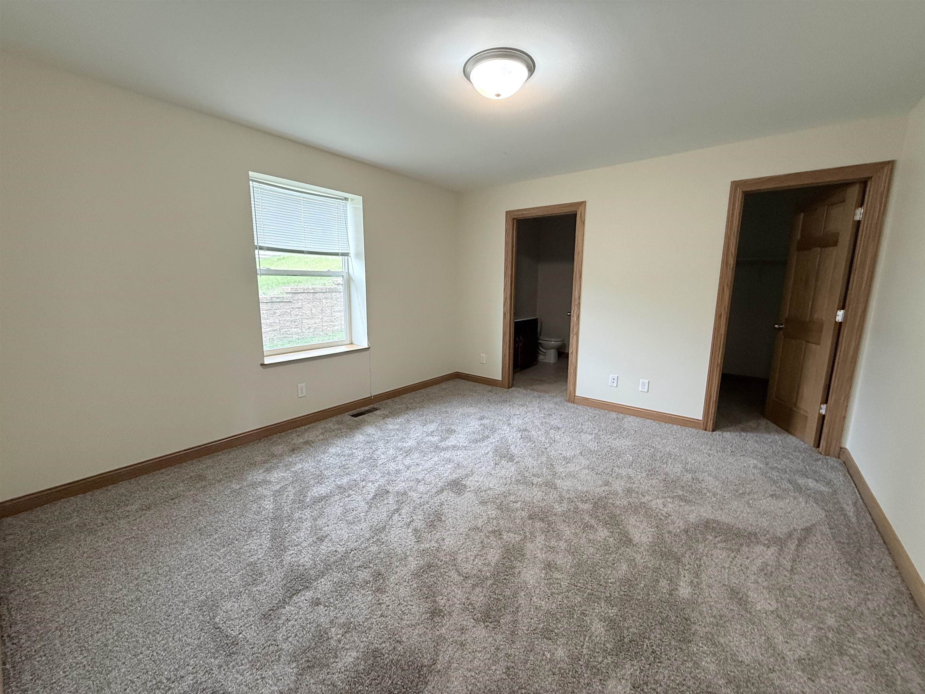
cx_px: 462
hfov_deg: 102.1
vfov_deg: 85.7
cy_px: 347
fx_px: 374
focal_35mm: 14
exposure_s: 1/120
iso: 320
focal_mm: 2.22
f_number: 2.2
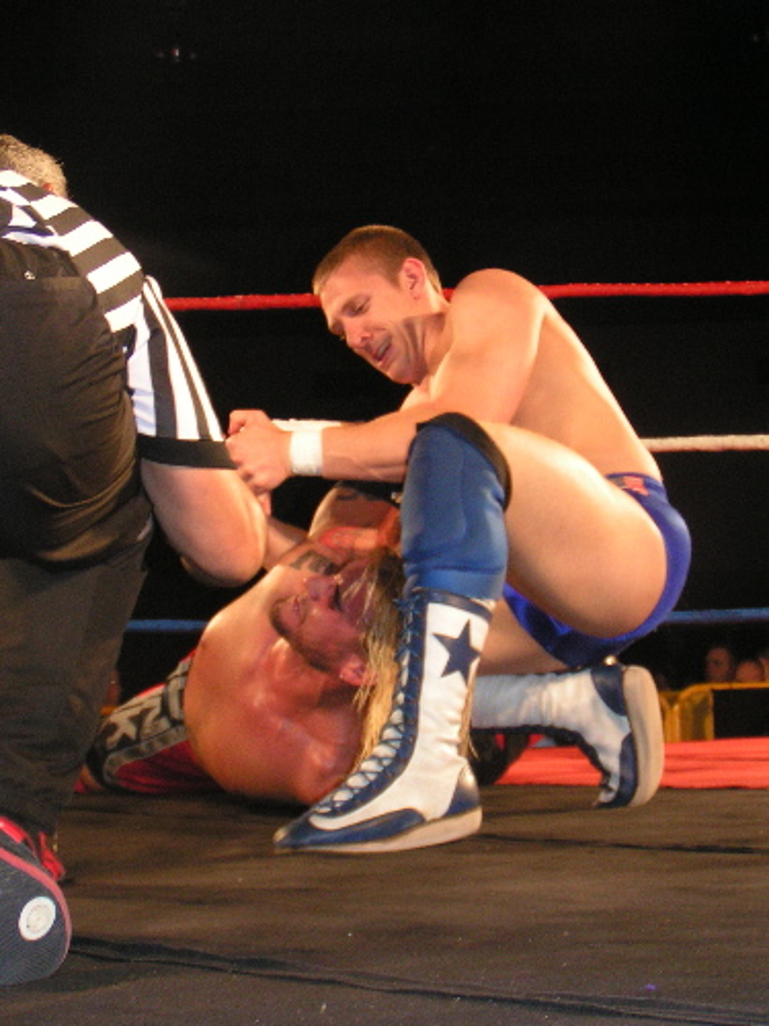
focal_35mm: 60
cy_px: 513
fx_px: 1777
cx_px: 384
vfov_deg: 32.2
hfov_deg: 24.4
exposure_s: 1/60
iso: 200
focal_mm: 9.2
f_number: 3.2
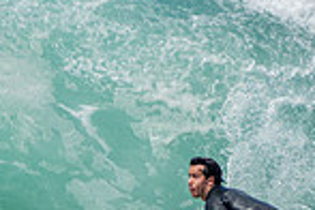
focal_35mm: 2369
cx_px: 73
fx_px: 20727
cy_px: 230
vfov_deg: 0.6
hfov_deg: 0.9
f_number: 5.6
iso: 250
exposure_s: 1/2000
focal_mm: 400
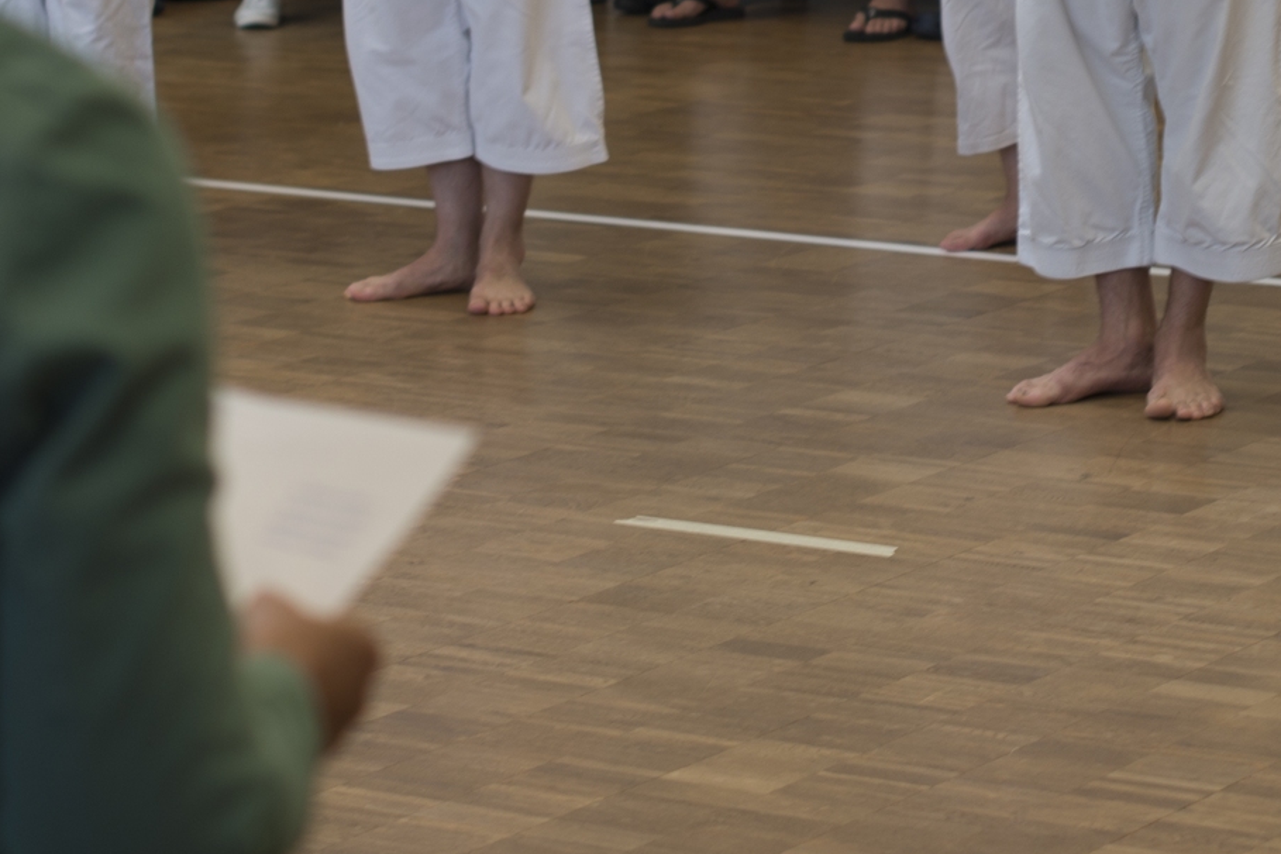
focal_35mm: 165
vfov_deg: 8.3
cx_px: 958
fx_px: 5871
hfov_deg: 12.4
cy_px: -66
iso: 100
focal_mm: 50
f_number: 3.2
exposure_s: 1/50
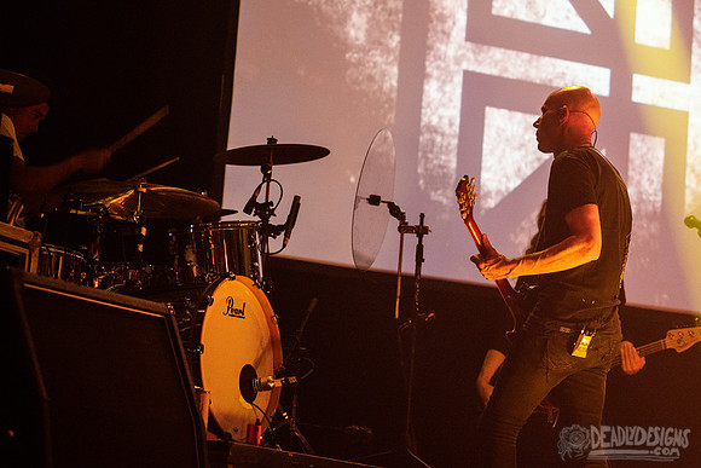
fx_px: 1917
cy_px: 217
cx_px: 401
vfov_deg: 13.9
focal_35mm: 98
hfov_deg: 20.7
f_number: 3.2
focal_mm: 86
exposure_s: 1/100
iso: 3200
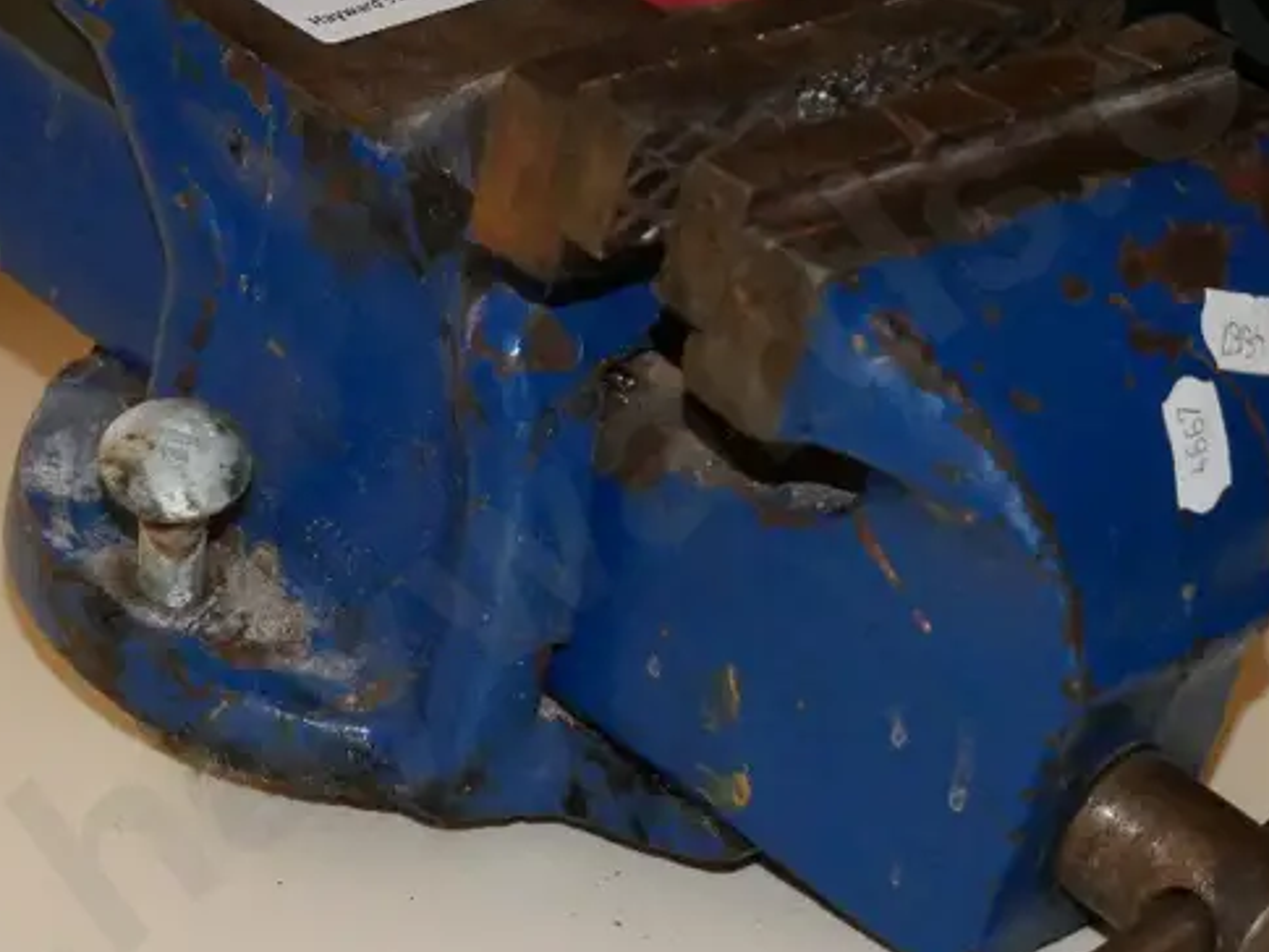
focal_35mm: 114
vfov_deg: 13.0
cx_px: 565
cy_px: 535
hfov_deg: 17.3
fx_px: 4180
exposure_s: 1/80
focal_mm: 27
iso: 3200
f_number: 4.6
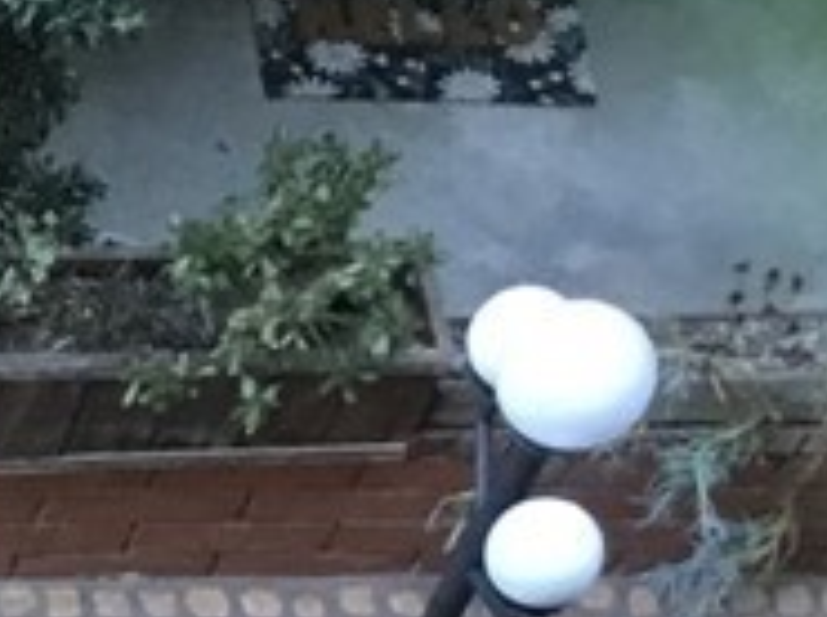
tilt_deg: -62.6
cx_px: -1283
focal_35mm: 172
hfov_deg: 9.9
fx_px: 4101
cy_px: 1078
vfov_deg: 8.3
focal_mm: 3.3
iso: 100
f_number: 2.4
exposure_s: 1/30
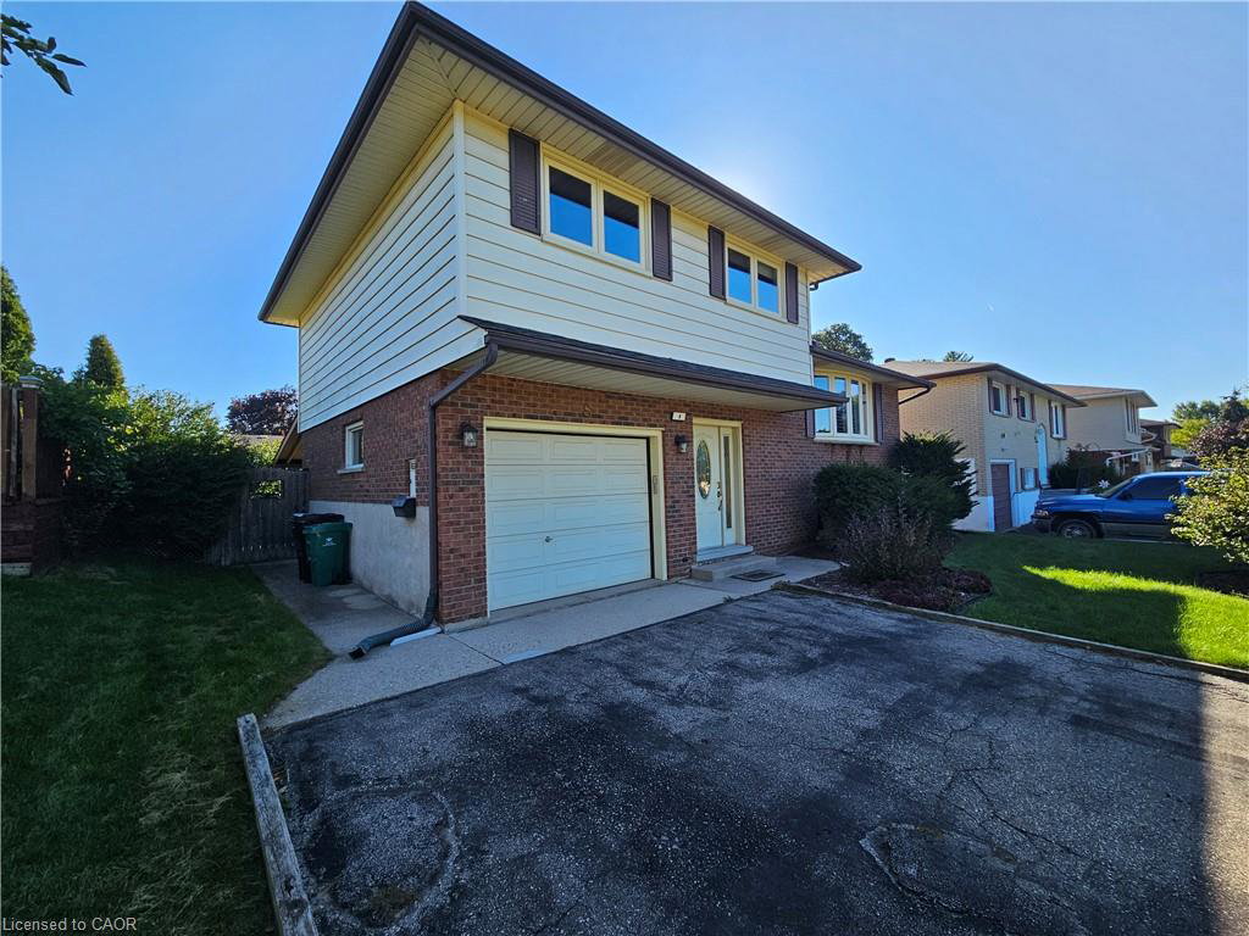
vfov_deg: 89.9
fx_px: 469
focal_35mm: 13
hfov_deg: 106.2
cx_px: 624
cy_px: 468
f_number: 2.2
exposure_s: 1/843
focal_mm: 2.2
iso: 50
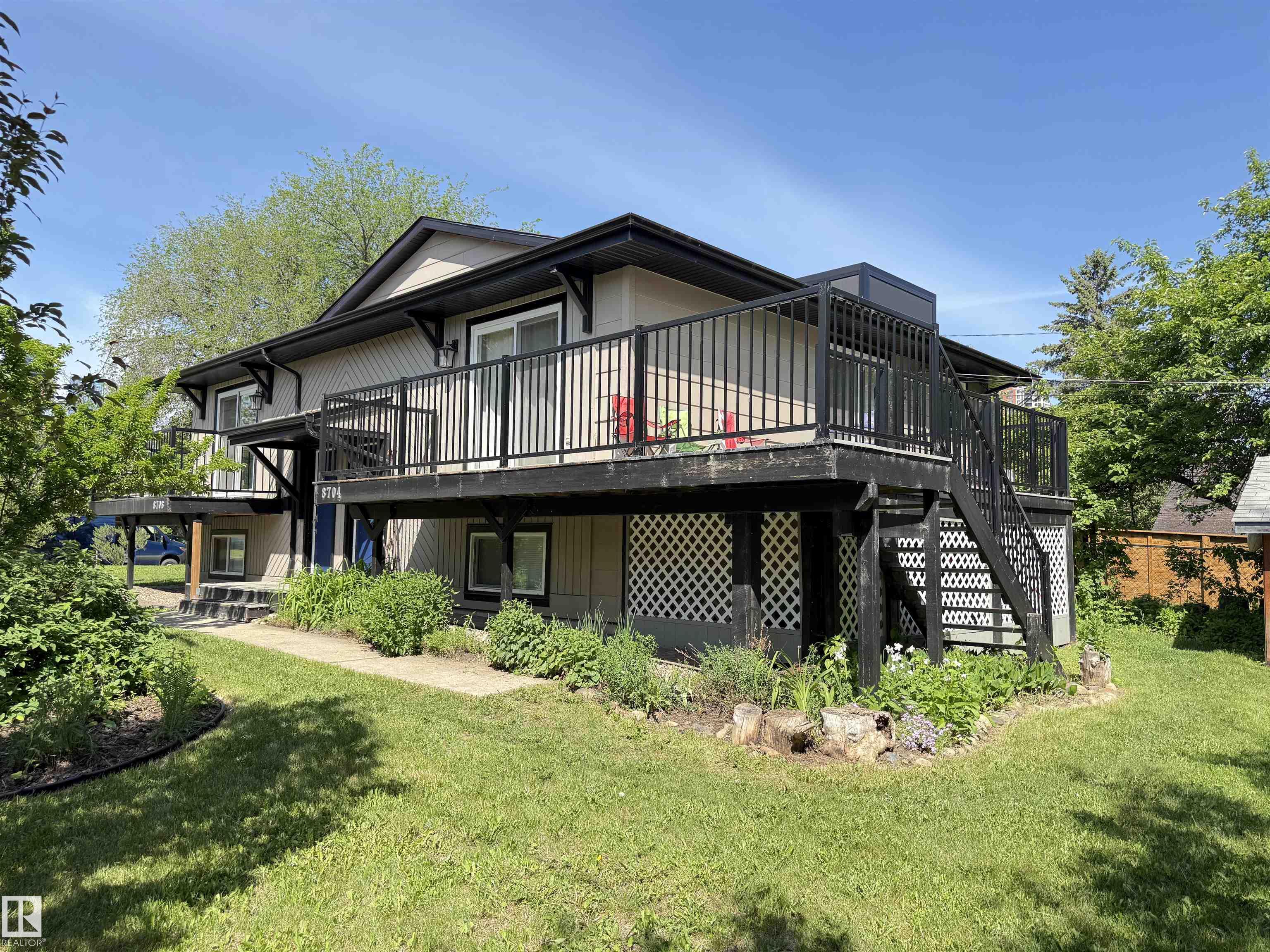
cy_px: 476
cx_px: 635
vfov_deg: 56.8
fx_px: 881
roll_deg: -1.8
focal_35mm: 24
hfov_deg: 71.6
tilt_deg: +4.5
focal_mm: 6.76
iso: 100
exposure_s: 1/1156
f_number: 1.78
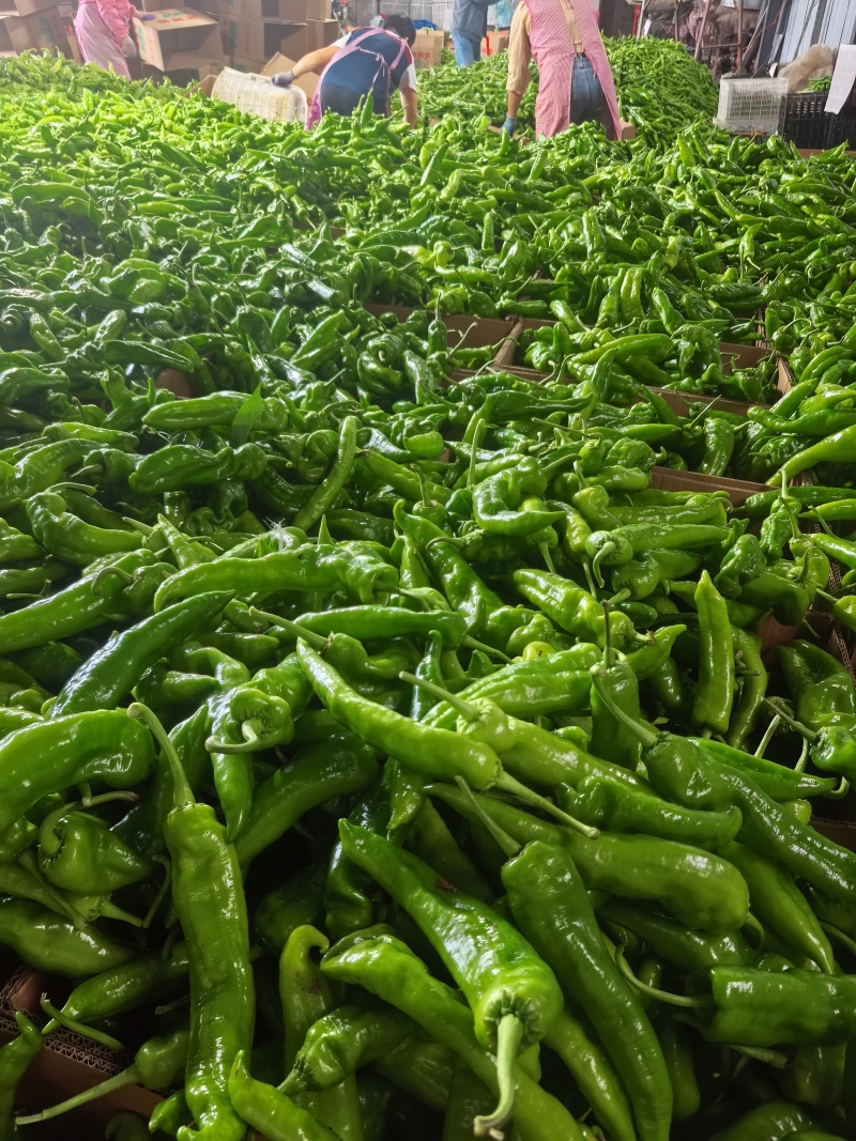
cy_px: 570
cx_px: 428
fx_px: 890
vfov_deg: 65.3
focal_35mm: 27
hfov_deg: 51.3
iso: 500
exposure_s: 1/111
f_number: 1.4
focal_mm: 5.75
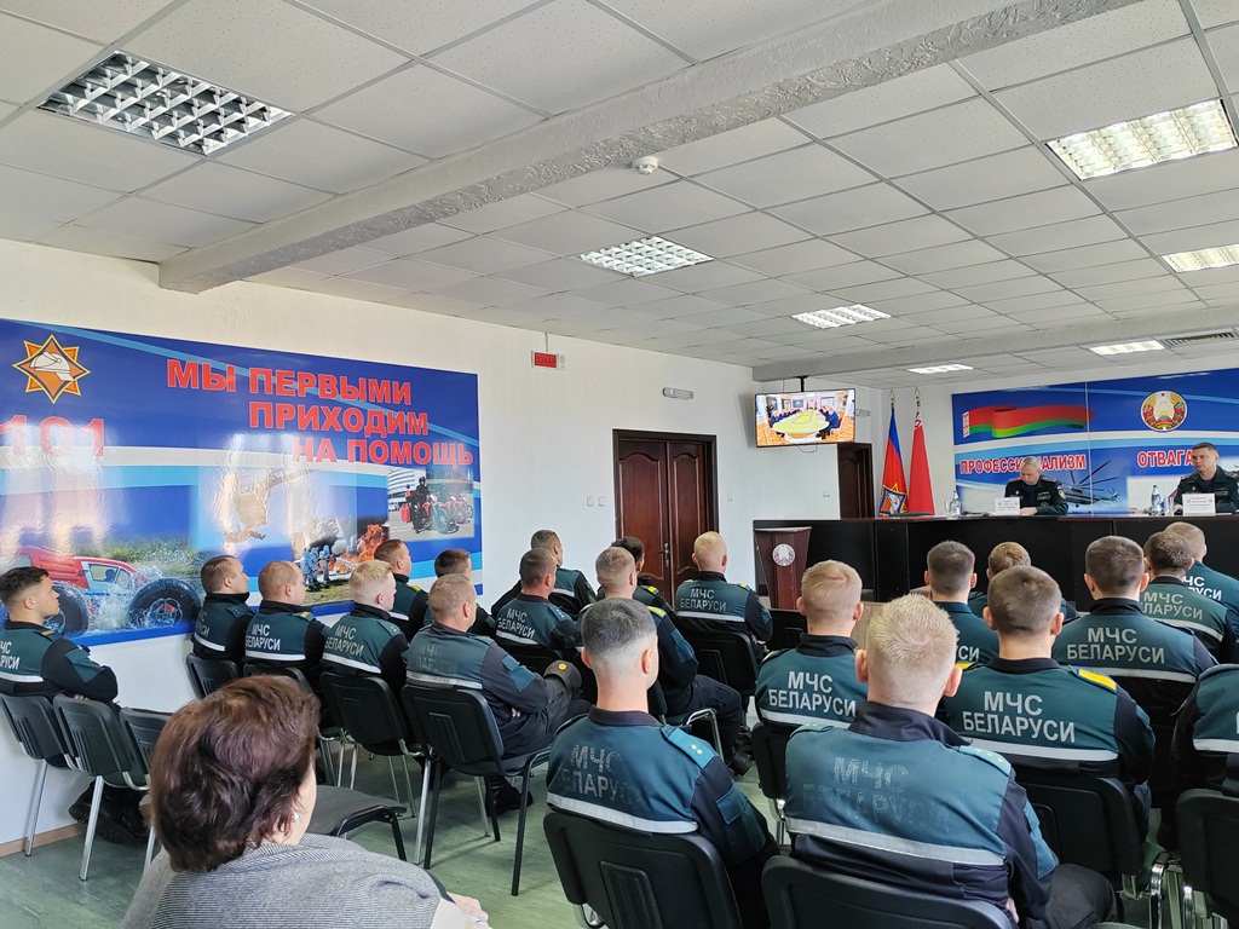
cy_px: 464
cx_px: 620
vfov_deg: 51.4
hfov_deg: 65.3
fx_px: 966
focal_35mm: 27
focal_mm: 5.52
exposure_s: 1/100
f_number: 1.9
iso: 640
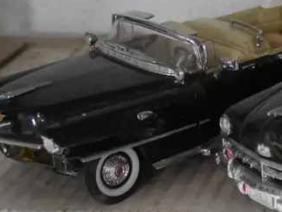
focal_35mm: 95
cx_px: 438
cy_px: 99
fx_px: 775
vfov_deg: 15.6
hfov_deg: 18.1
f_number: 3.6
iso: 1600
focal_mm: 15
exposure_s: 1/60
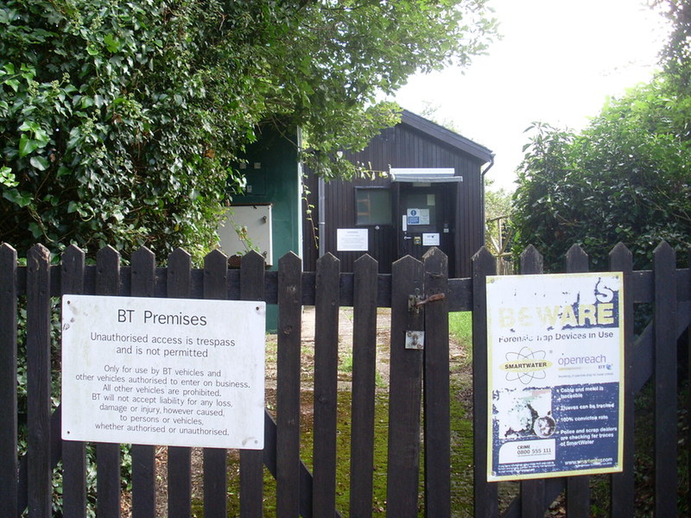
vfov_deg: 37.7
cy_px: 259
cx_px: 346
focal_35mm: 38
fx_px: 759
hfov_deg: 49.0
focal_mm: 6.3
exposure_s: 1/125
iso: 80
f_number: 3
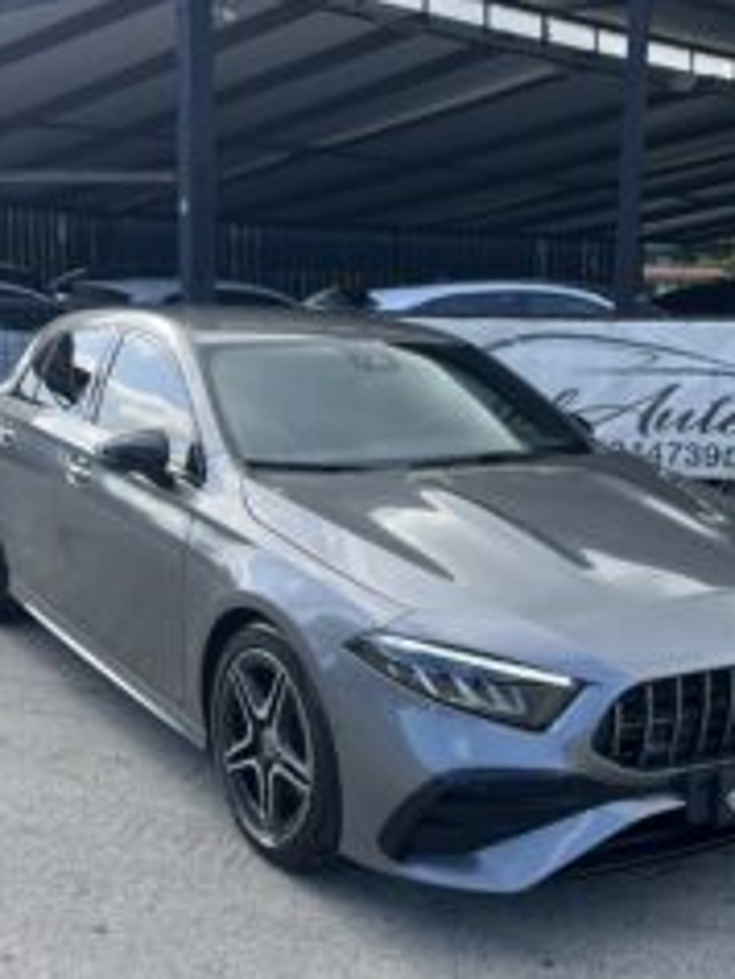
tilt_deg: -10.0
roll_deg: -0.7
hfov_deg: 35.1
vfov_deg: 45.8
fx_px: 1160
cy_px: 498
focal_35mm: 41
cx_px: 438
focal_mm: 5.1
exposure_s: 1/1028
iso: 50
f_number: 1.6
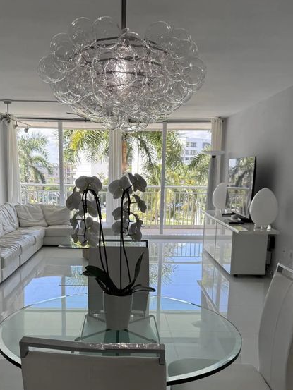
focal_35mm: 37
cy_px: 261
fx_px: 417
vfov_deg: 49.2
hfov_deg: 38.5
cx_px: 118
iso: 100
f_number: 1.78
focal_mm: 6.76
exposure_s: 1/524
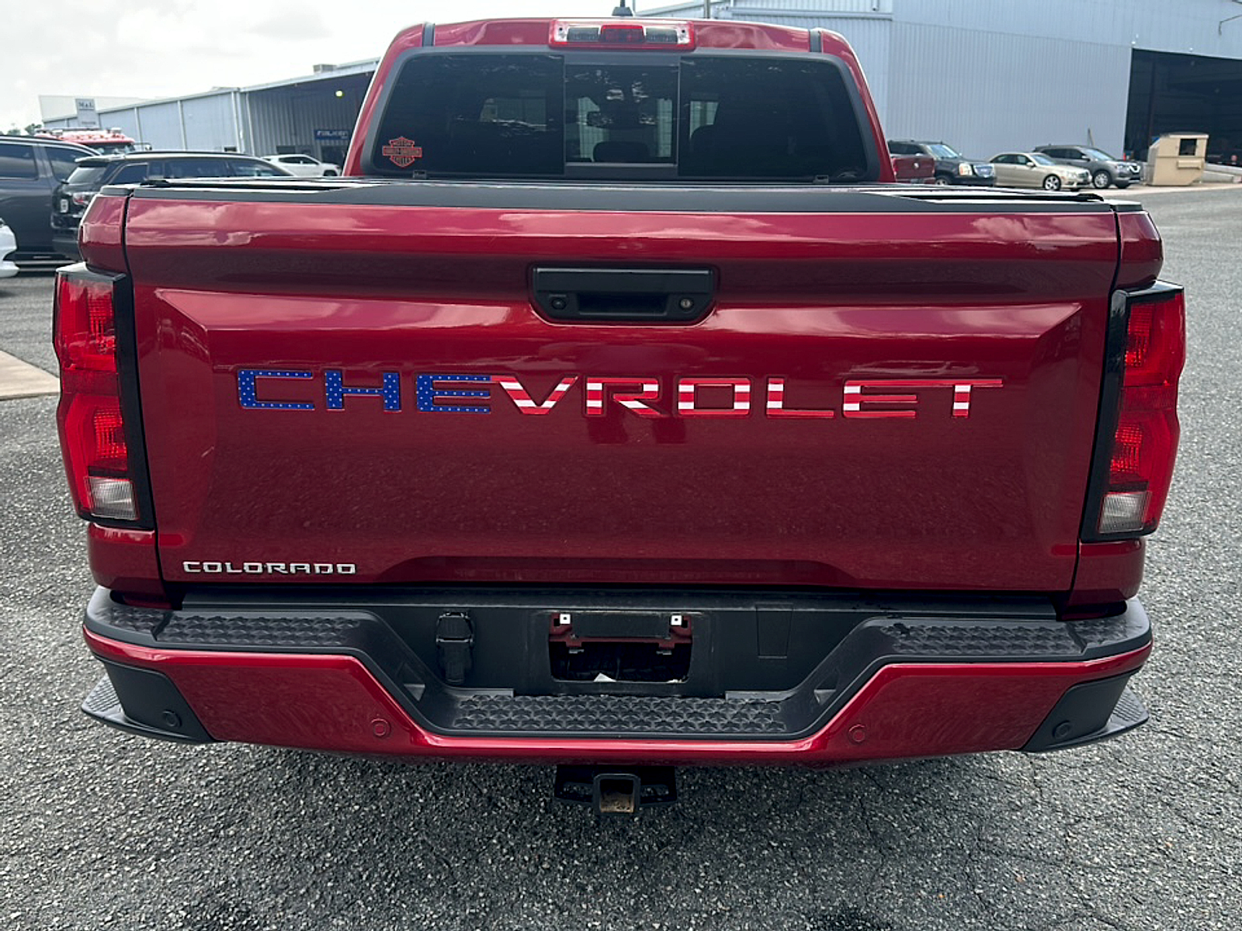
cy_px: 466
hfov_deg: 69.4
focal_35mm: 25
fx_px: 897
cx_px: 621
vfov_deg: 54.9
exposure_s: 1/635
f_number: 1.78
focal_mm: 6.86
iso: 80
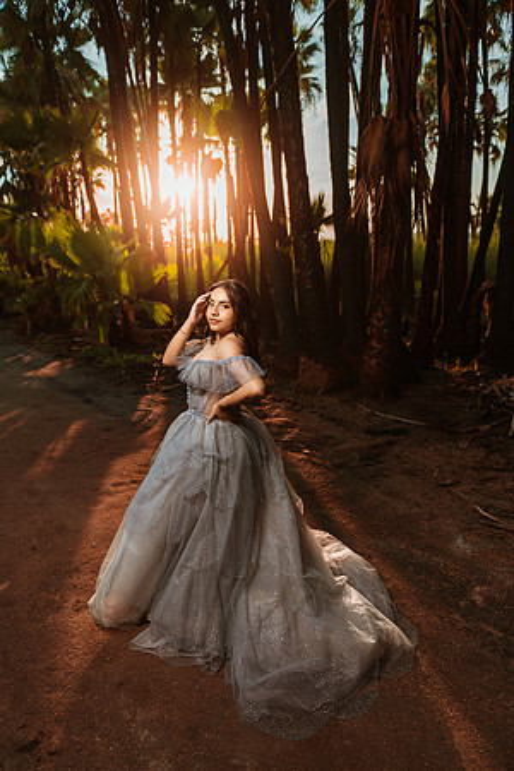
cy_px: 386
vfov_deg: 73.7
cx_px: 257
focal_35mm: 24
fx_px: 514
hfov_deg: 53.1
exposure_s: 1/800
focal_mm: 24
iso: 100
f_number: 2.8
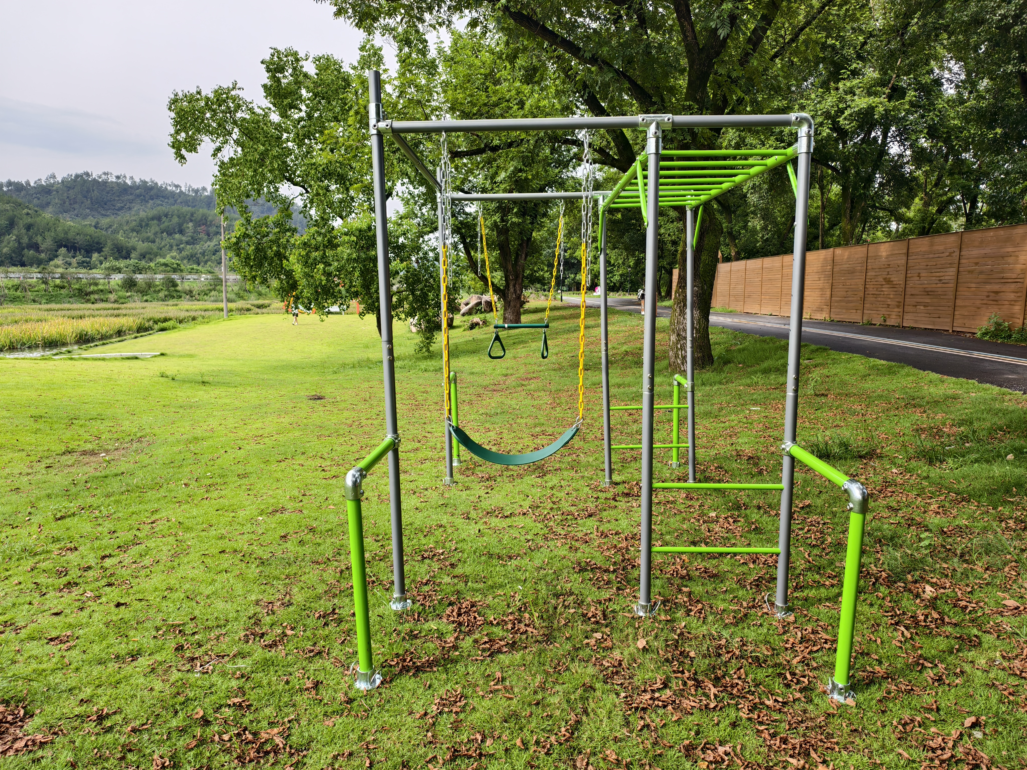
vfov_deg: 58.9
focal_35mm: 23
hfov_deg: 73.9
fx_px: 682
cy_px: 385
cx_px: 514
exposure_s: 1/1048
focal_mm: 6.54
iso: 72
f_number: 1.57
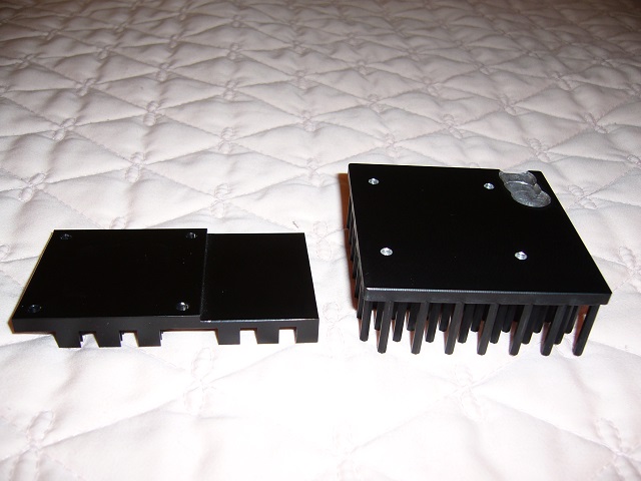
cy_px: 240
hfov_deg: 52.6
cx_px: 320
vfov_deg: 40.7
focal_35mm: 35
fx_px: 648
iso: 80
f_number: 2.8
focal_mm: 5.8
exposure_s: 1/30
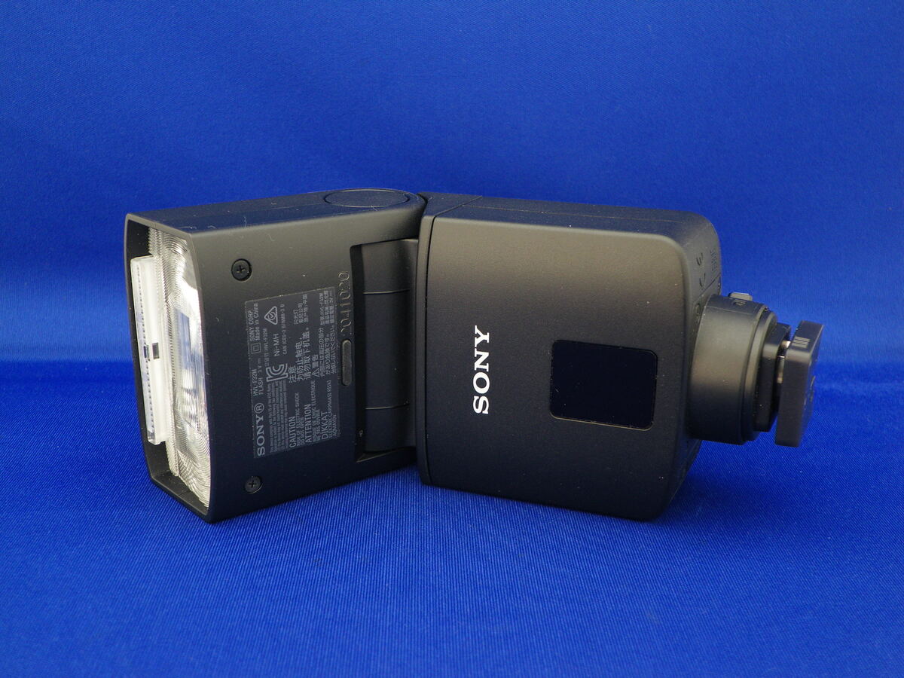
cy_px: 339
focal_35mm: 39
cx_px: 452
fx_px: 1018
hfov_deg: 47.9
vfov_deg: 36.8
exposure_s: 1/4
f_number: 3
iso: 64
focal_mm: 6.9
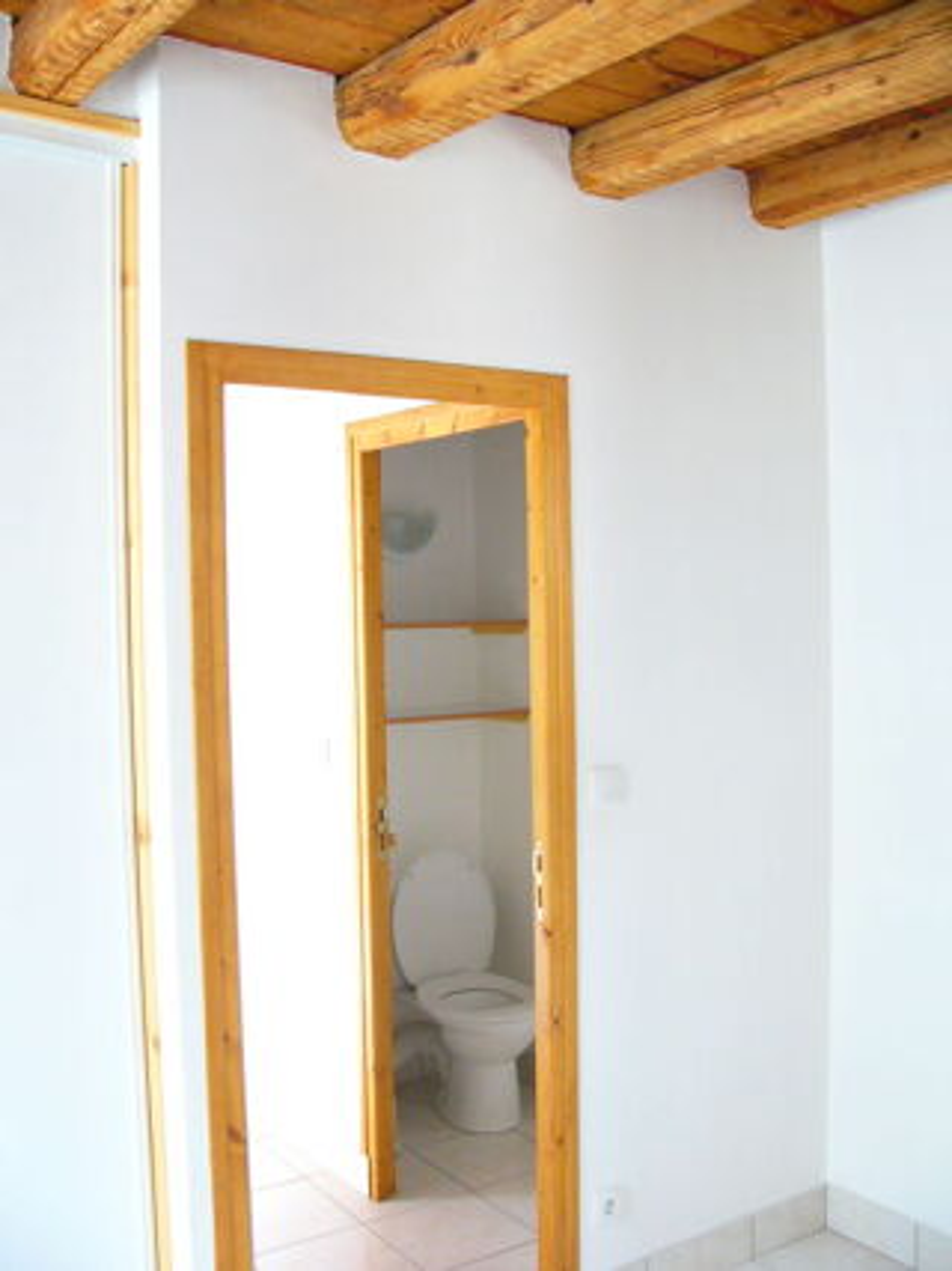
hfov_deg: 39.6
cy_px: 636
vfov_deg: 51.4
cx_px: 476
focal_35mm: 36
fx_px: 1321
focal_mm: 6
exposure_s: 1/8
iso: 200
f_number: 2.8
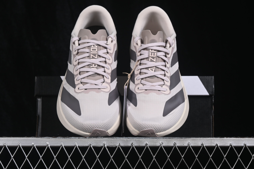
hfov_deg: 27.0
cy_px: 84
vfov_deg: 18.2
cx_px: 127
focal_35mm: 75
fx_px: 529
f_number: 8
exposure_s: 1/80
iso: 160
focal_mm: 50
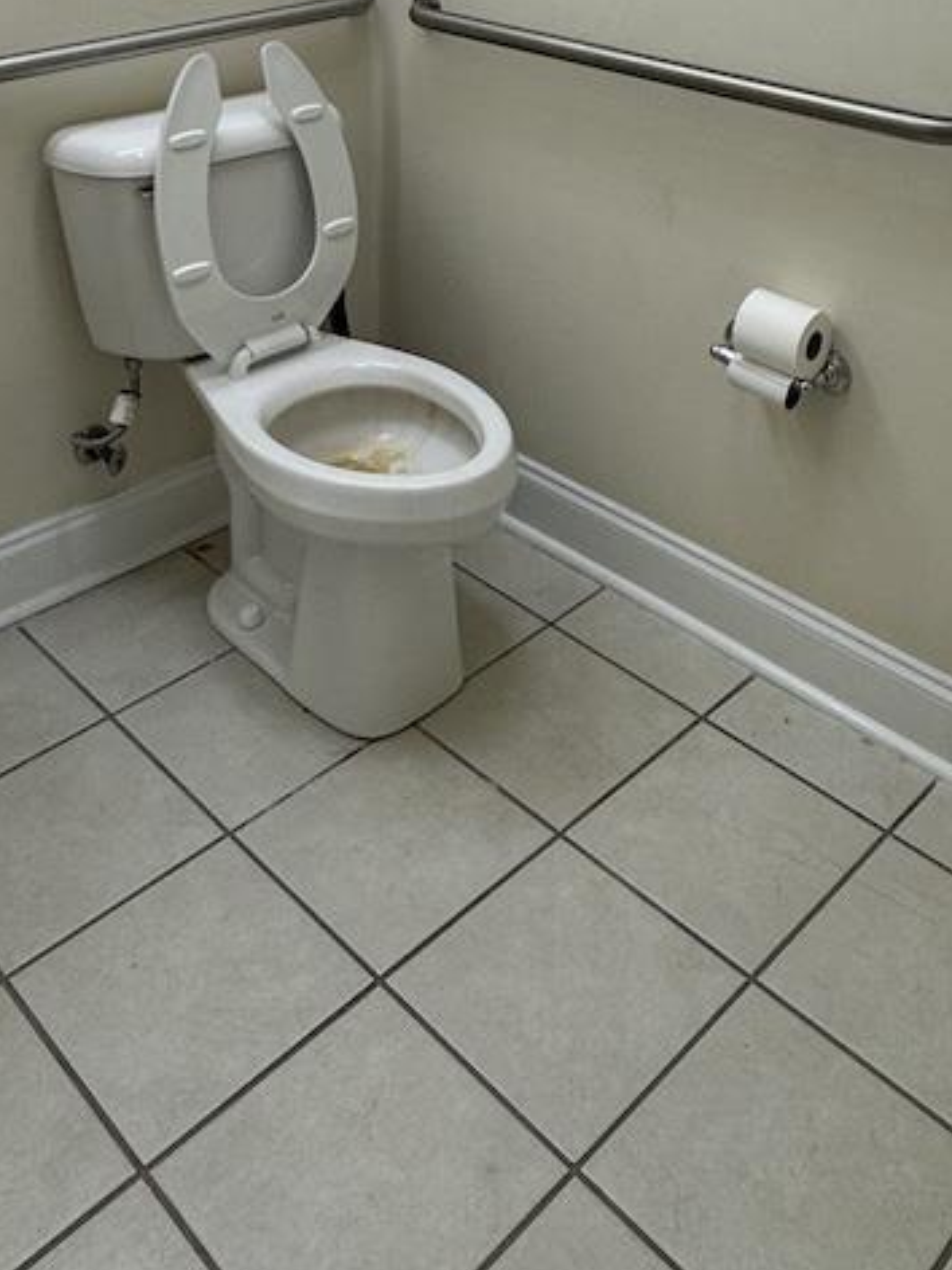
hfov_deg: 37.7
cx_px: 530
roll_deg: -1.6
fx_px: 1393
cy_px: 0
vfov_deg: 42.3
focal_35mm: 38
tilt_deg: -11.0
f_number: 2.2
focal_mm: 2.22
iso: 80
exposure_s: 1/120
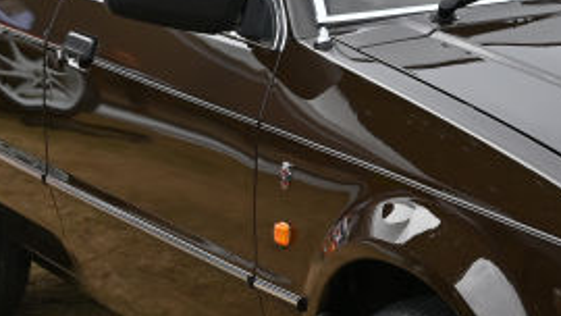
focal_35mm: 151
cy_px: 111
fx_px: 2247
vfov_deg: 8.0
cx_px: 640
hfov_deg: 13.9
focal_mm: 38
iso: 100
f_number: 5
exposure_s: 1/400
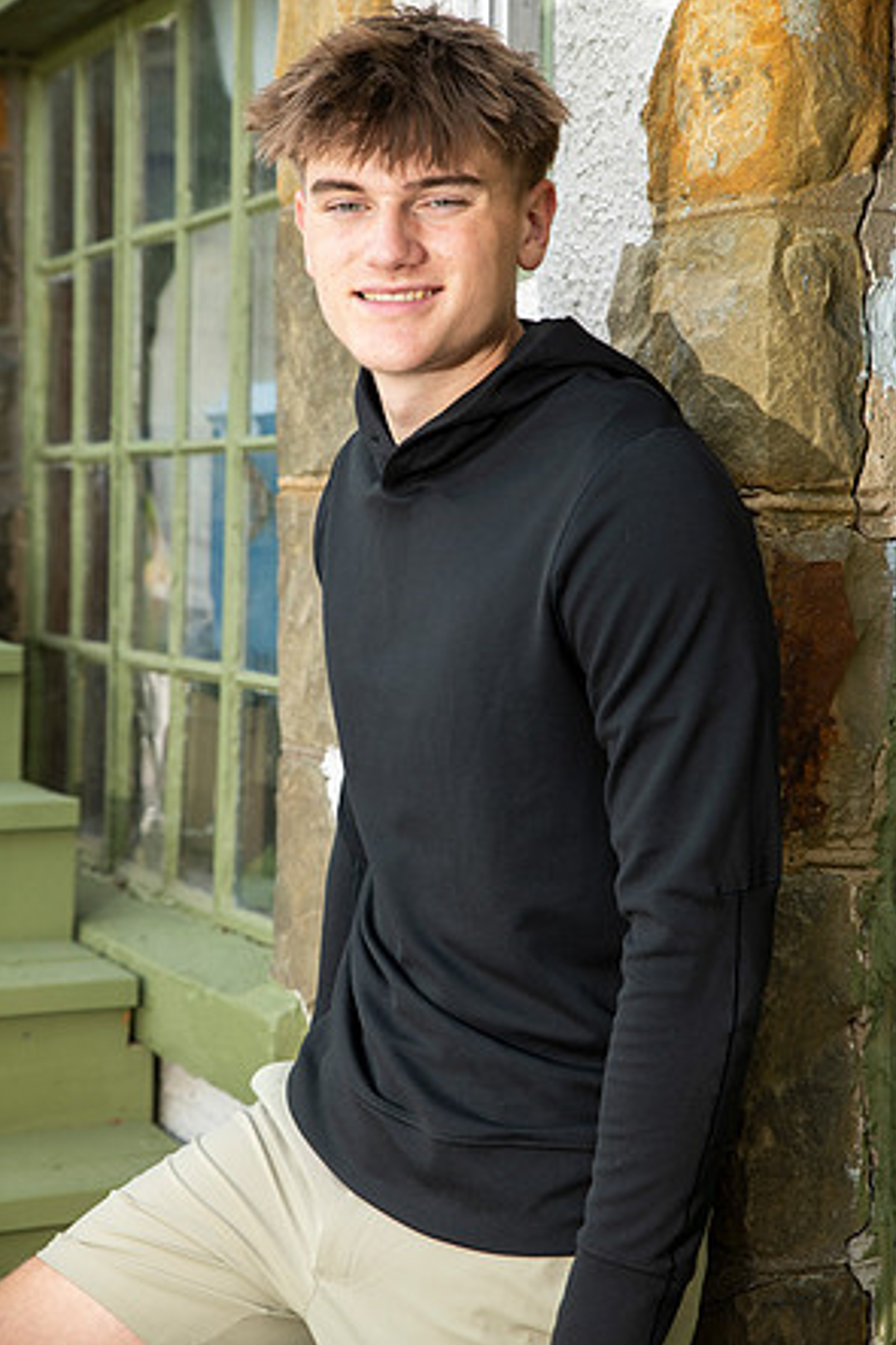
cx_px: 450
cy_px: 671
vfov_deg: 30.5
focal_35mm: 66
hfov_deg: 20.6
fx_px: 2466
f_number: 5.6
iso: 320
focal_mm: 65
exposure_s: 1/160
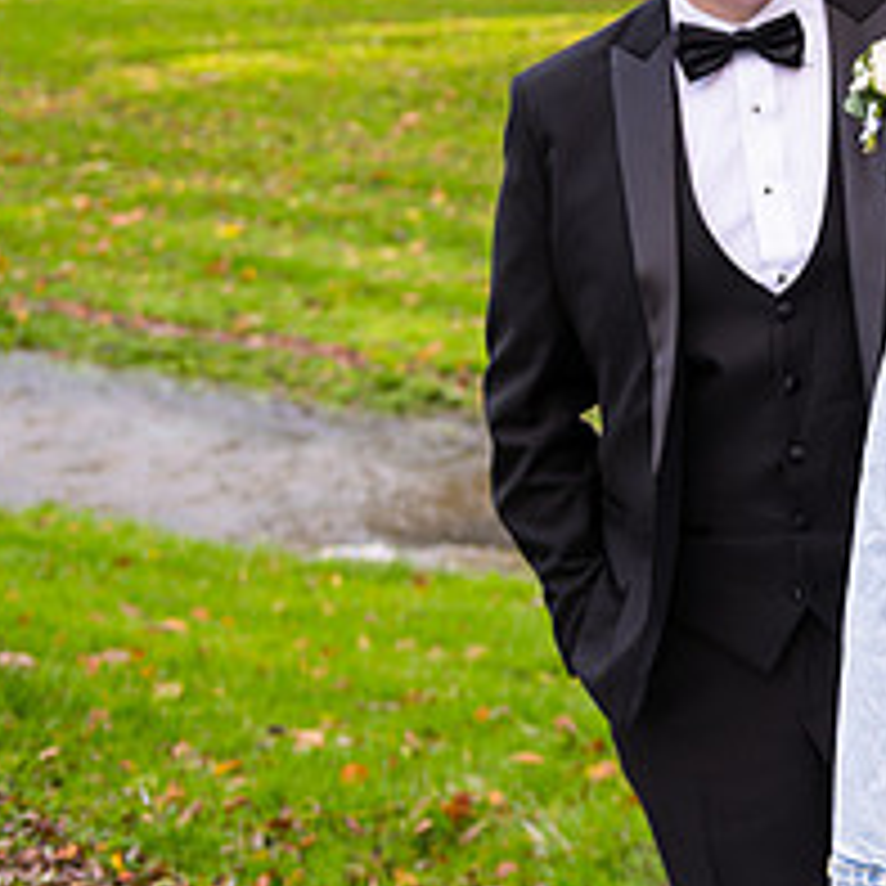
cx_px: 1165
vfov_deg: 18.2
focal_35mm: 95
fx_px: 2751
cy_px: 263
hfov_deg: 17.2
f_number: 3.5
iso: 160
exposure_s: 1/160
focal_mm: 38
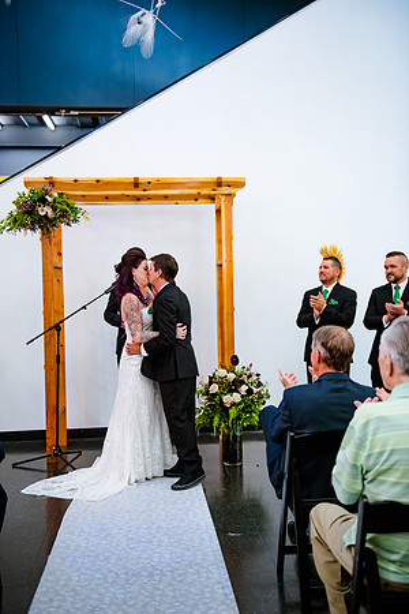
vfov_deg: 50.7
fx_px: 648
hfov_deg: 35.1
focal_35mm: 38
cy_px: 307
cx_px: 204
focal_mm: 38
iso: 4000
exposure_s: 1/100
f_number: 2.8
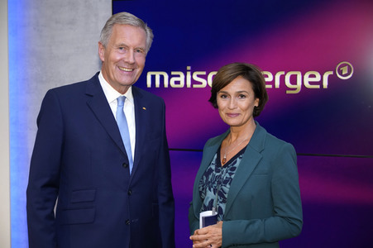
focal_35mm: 57
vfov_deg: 23.7
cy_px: 124
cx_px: 186
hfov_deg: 35.1
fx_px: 590
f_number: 4.5
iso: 1600
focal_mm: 57
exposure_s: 1/125
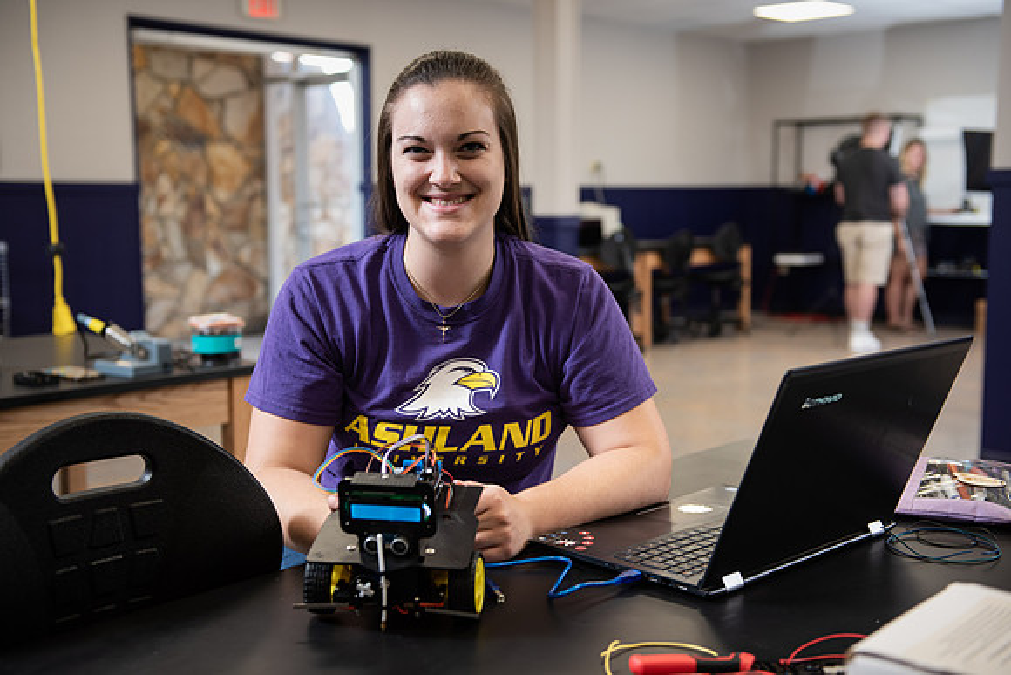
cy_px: 338
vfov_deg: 30.5
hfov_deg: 44.5
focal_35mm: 44
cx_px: 506
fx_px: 1236
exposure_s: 1/200
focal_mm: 44
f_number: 3.5
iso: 640
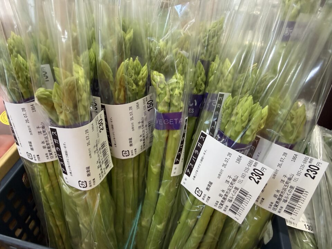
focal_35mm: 24
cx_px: 166
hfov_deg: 71.6
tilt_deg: -41.5
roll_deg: -3.1
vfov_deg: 56.8
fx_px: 230
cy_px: 124
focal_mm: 2.22
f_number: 2.2
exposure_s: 1/60
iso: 200
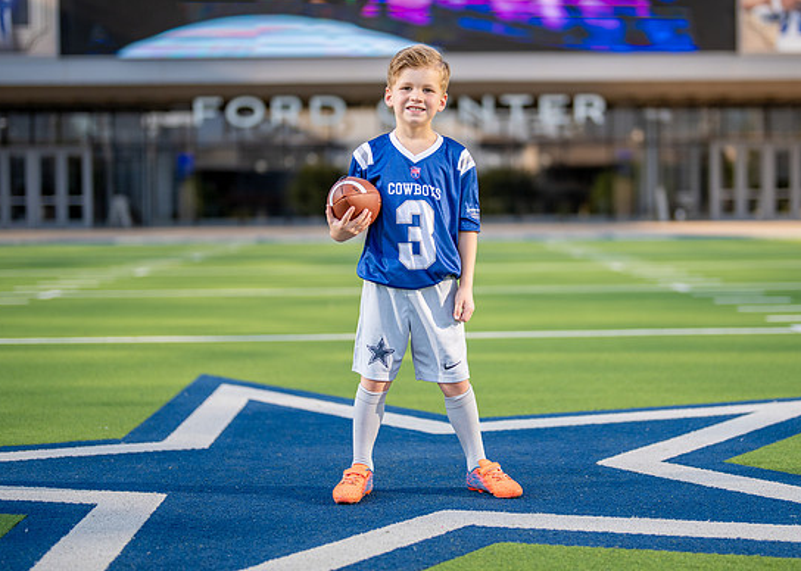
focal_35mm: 68
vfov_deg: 20.9
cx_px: 468
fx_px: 1546
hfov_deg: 29.0
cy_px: 262
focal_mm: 50
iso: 125
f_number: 1.2
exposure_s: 1/4000
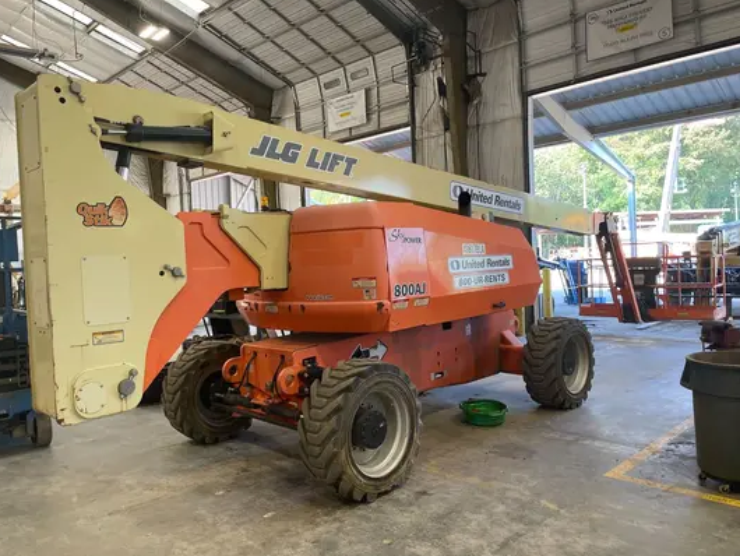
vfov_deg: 51.4
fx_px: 577
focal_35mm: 27
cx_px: 364
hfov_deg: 65.3
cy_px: 273
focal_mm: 4.2
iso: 80
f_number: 1.6
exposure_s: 1/120
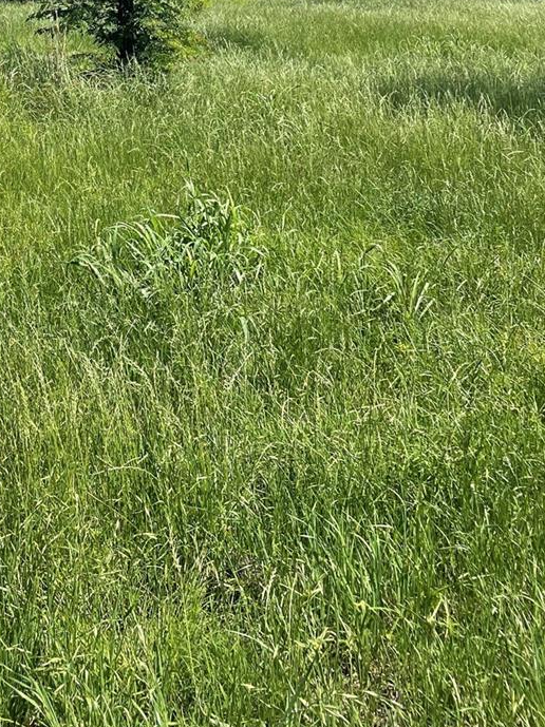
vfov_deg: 30.7
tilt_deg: -1.5
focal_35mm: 58
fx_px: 1219
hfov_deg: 24.3
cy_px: -9
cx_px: 21
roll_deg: +1.7
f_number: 1.6
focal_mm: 4.2
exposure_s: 1/2304
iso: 32
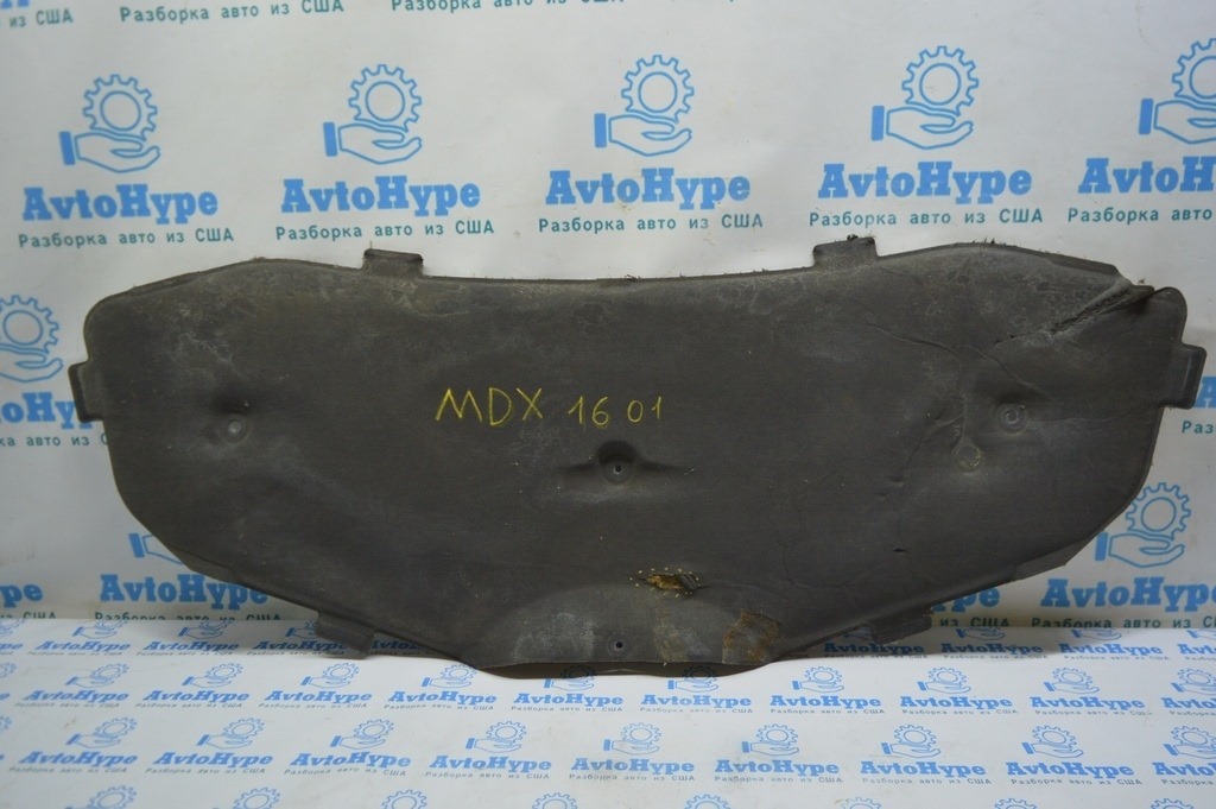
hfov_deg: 67.4
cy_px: 404
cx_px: 608
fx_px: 911
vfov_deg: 47.9
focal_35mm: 27
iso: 400
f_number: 3.5
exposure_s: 1/80
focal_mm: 18
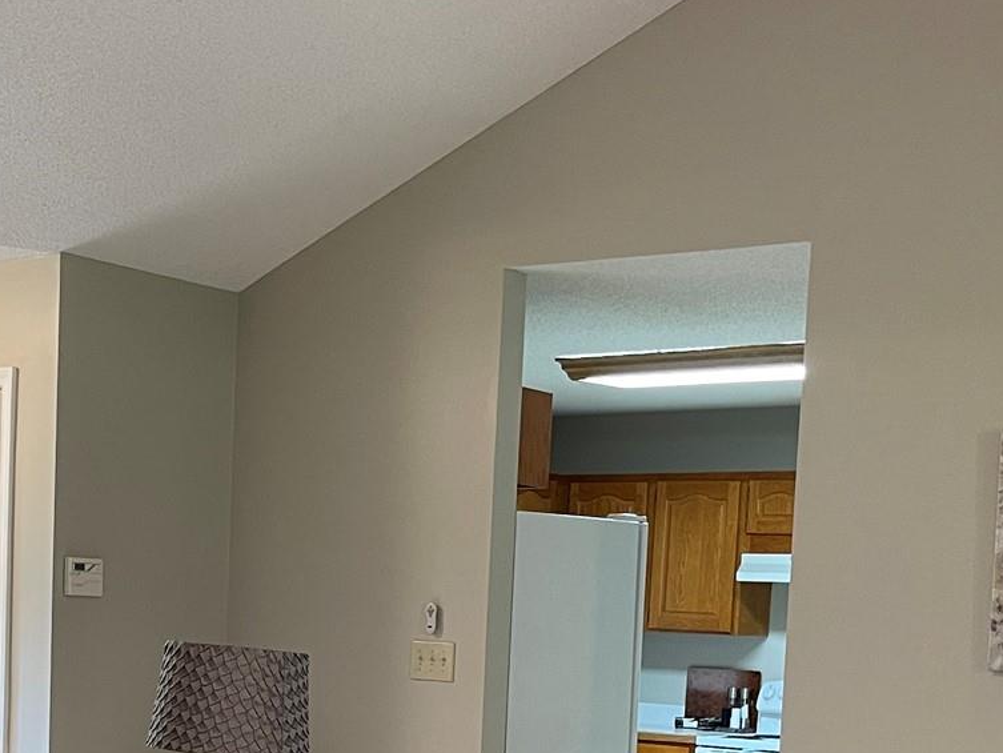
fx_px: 1971
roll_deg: -2.5
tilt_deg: -3.8
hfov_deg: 28.4
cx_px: 346
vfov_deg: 21.0
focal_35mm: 68
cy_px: 740
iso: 250
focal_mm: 5.1
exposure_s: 1/60
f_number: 1.6
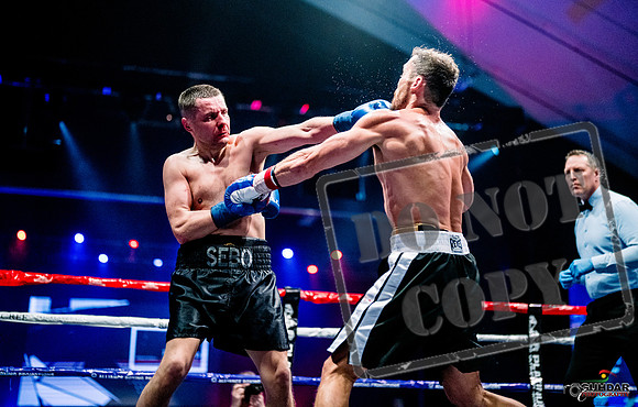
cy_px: 170
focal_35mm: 57
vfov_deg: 23.2
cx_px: 356
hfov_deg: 35.7
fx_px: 990
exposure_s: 1/1600
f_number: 1.4
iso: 6400
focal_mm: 50
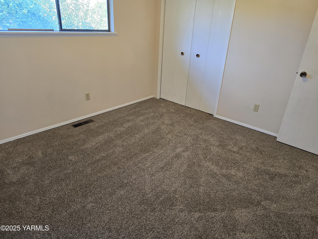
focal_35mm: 23
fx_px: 211
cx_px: 159
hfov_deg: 73.9
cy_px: 120
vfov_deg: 58.9
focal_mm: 6.3
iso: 200
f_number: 1.7
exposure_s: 1/120
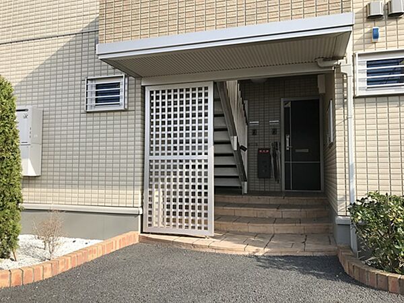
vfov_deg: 49.7
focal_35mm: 28
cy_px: 152
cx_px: 202
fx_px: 327
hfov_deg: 63.4
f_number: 1.8
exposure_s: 1/977
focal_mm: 3.99
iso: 20
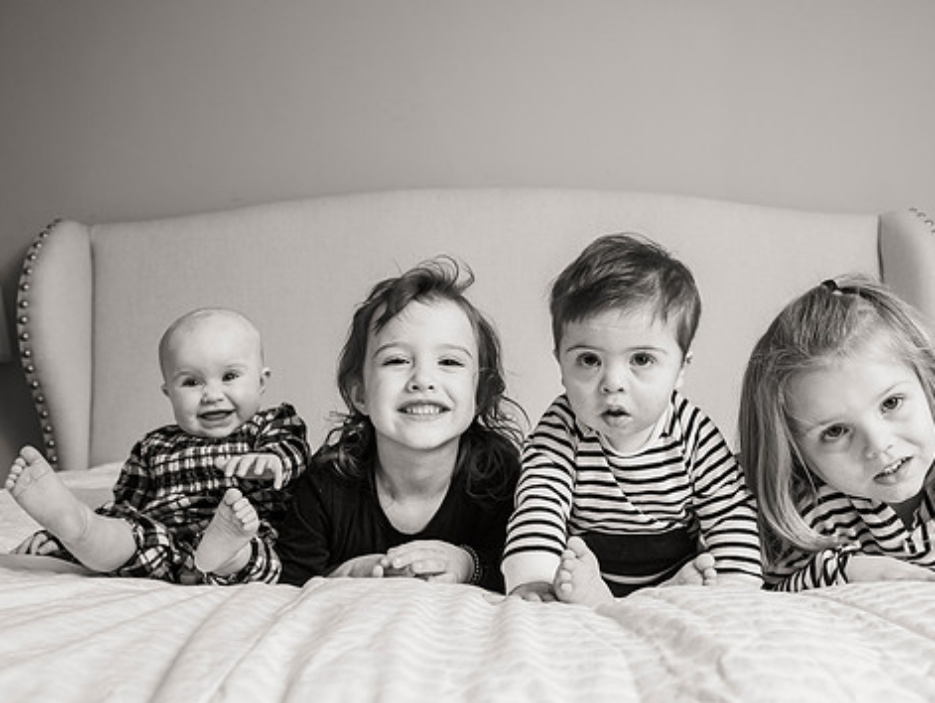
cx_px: 508
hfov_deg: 52.5
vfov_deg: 40.7
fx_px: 946
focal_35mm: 35
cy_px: 352
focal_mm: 28
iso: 400
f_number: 5.6
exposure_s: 1/200
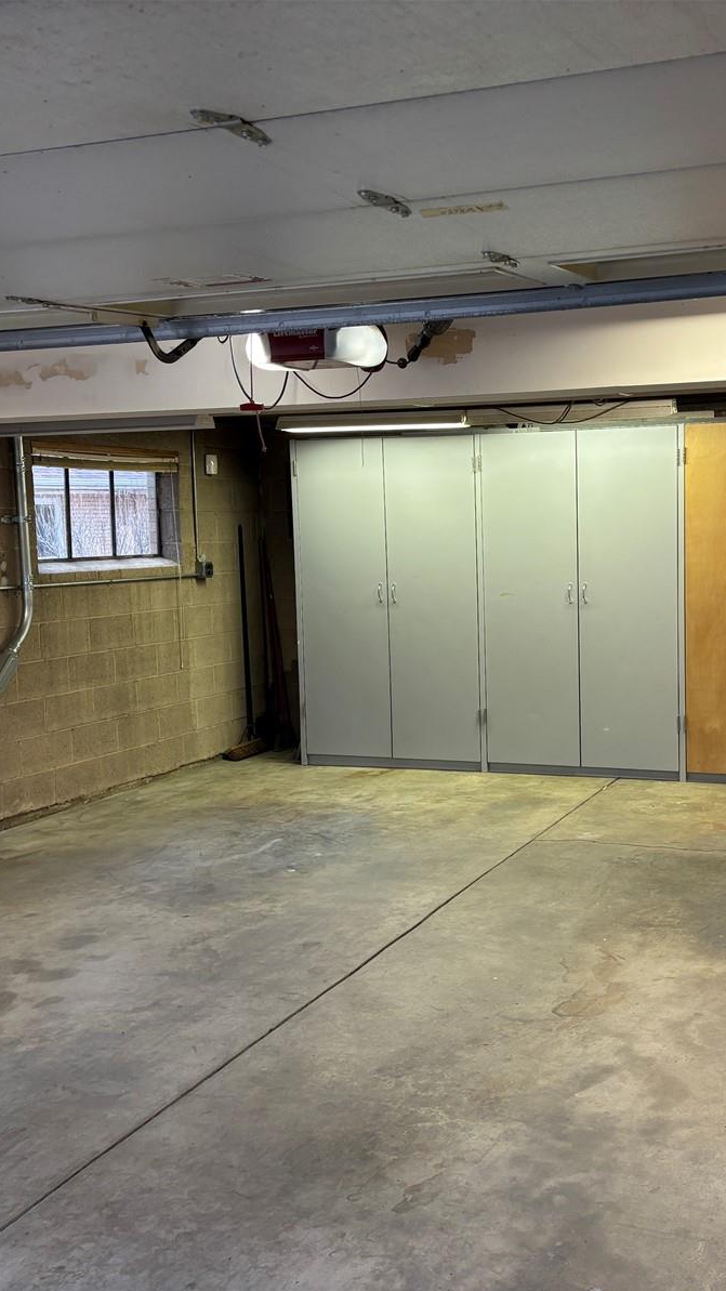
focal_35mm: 38
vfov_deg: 52.8
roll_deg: +0.8
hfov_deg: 30.8
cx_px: 526
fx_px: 1301
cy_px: 648
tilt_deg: -6.4
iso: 125
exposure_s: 1/60
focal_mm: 5.96
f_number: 1.6
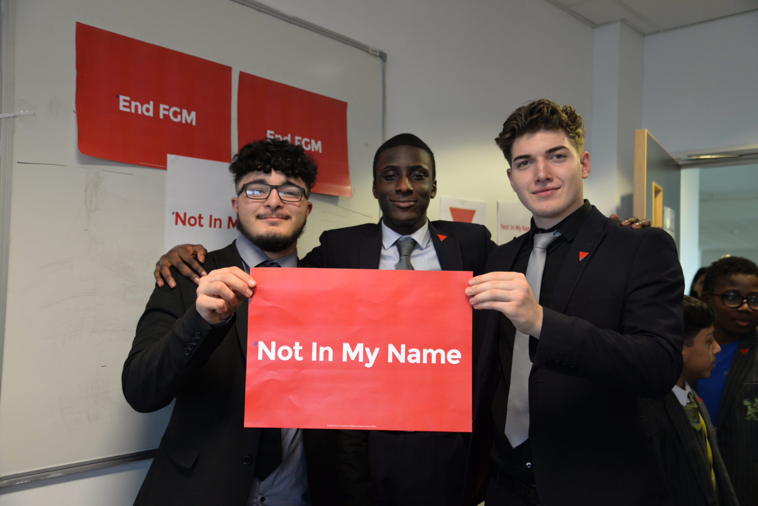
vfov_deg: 36.9
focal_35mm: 36
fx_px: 758
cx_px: 379
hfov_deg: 53.1
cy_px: 253
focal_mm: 36
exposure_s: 1/40
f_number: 4
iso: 800
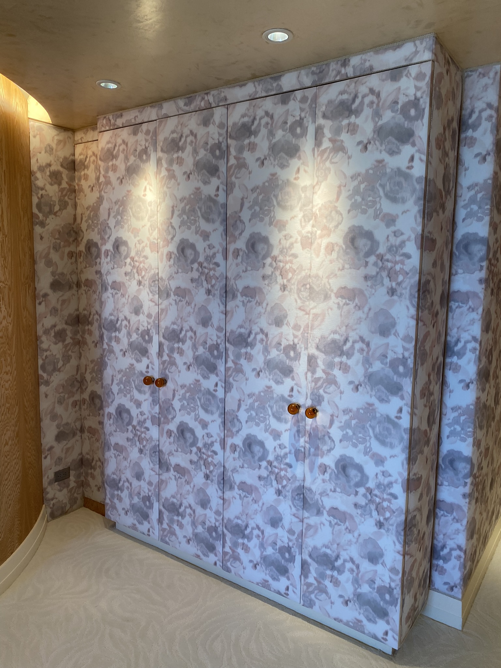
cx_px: 250
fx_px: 502
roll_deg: -0.5
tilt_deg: -6.2
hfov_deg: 53.1
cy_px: 334
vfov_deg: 67.3
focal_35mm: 26
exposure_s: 1/120
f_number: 1.8
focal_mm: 4.25
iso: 125
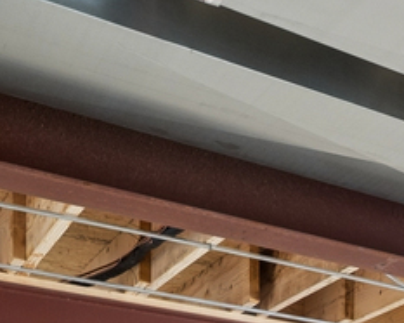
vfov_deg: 15.6
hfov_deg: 15.6
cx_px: 894
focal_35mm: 85
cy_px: 573
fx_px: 1015
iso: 400
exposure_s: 1/5
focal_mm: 13
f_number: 8
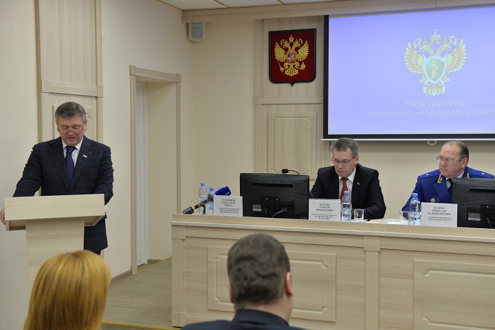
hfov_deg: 41.1
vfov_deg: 28.1
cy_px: 165
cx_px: 248
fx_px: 660
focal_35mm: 48
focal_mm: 48
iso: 400
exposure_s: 1/80
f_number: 4.5
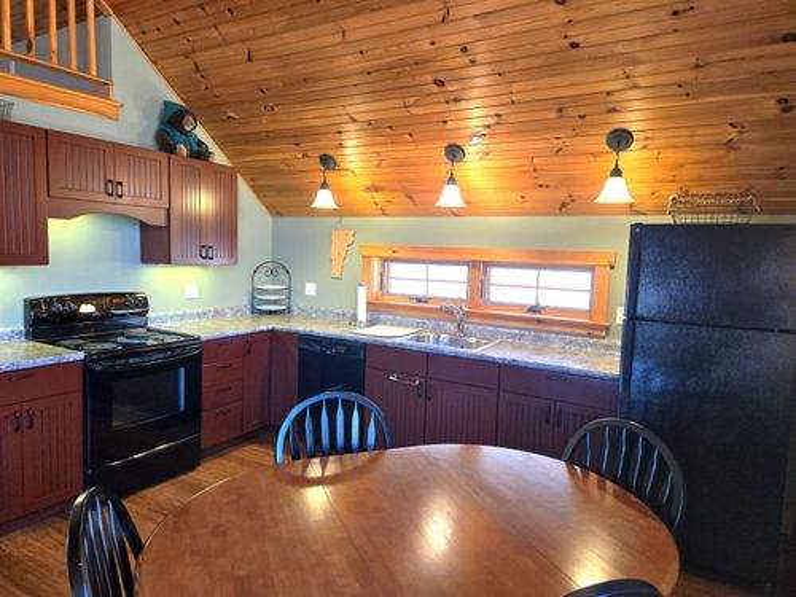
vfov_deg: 58.9
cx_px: 398
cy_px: 298
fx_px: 529
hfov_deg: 73.9
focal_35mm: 23
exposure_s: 1/120
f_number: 1.8
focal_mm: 5.4
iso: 250
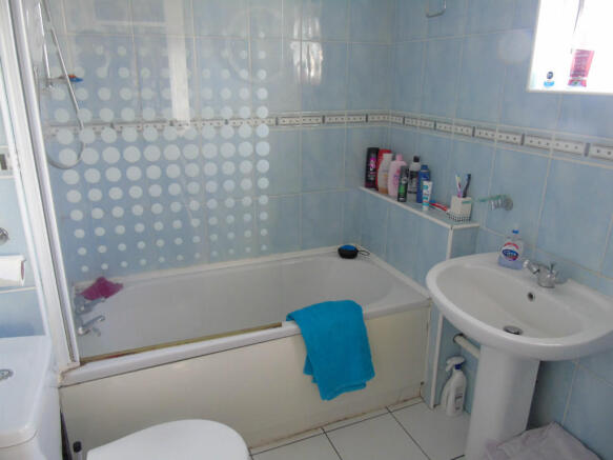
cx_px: 306
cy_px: 230
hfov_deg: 69.4
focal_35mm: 25
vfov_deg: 54.9
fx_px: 443
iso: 400
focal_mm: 4.4
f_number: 3.4
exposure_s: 1/30
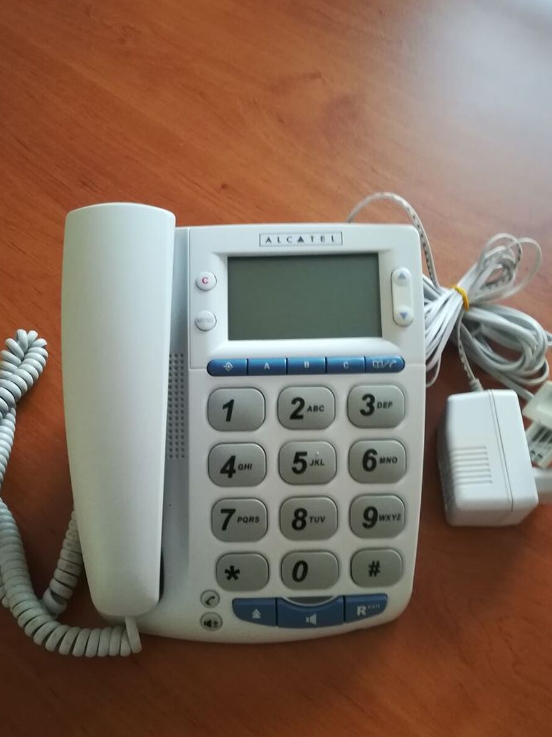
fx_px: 617
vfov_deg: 61.5
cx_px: 285
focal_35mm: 29
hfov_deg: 48.2
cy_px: 407
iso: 500
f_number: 2.2
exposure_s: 1/25
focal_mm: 3.83
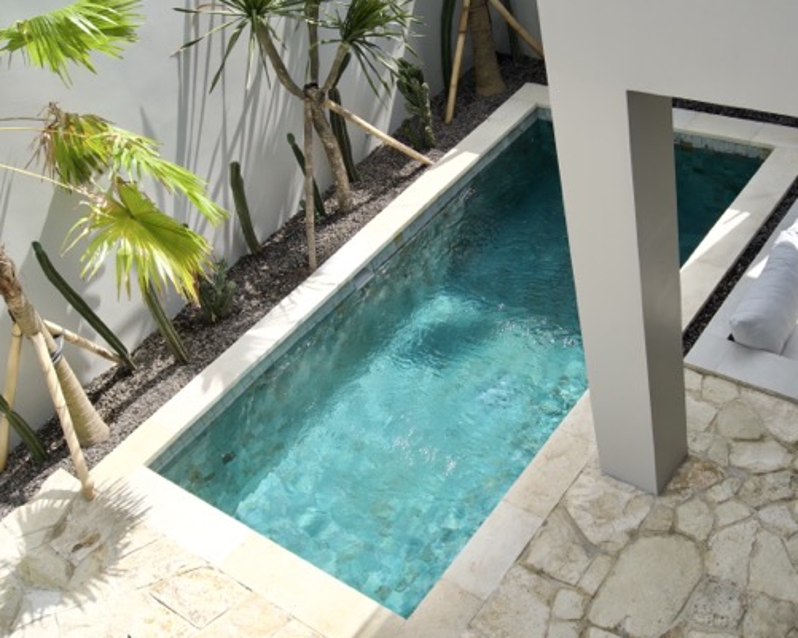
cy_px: 308
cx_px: 457
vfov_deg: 41.2
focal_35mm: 36
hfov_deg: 50.1
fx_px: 850
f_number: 4.5
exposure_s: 1/640
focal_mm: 20
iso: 100
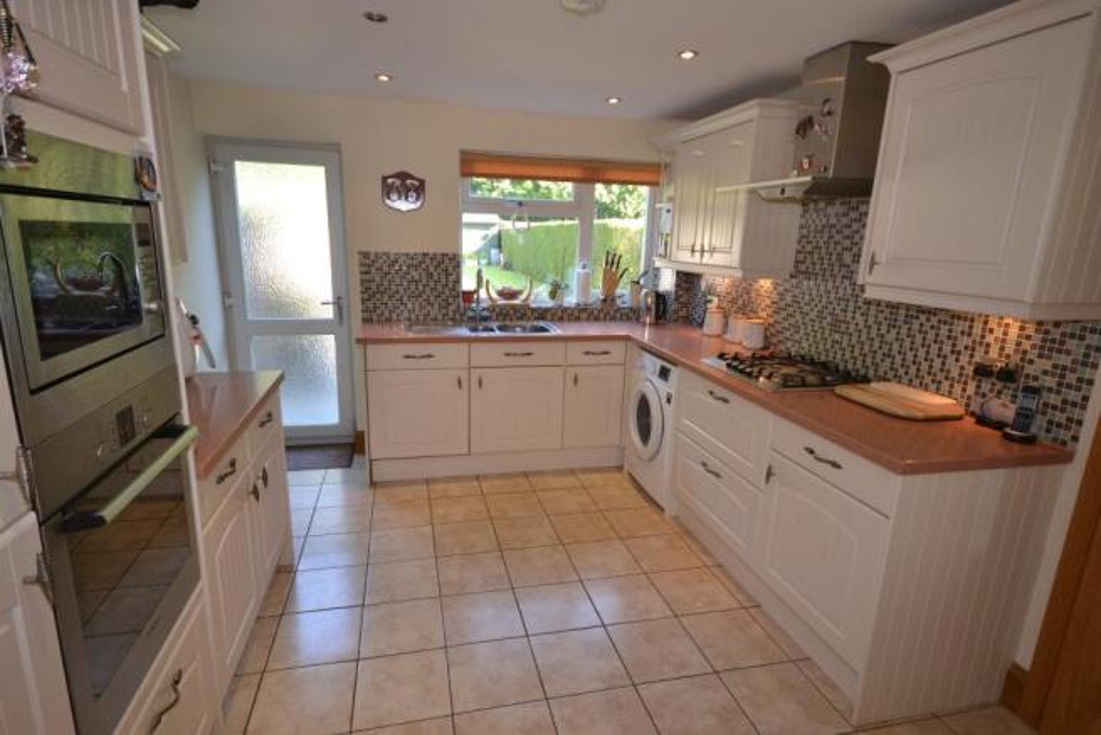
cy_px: 368
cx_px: 550
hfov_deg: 85.4
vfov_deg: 63.2
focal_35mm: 20
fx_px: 596
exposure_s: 1/60
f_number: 4.5
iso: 500
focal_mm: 13
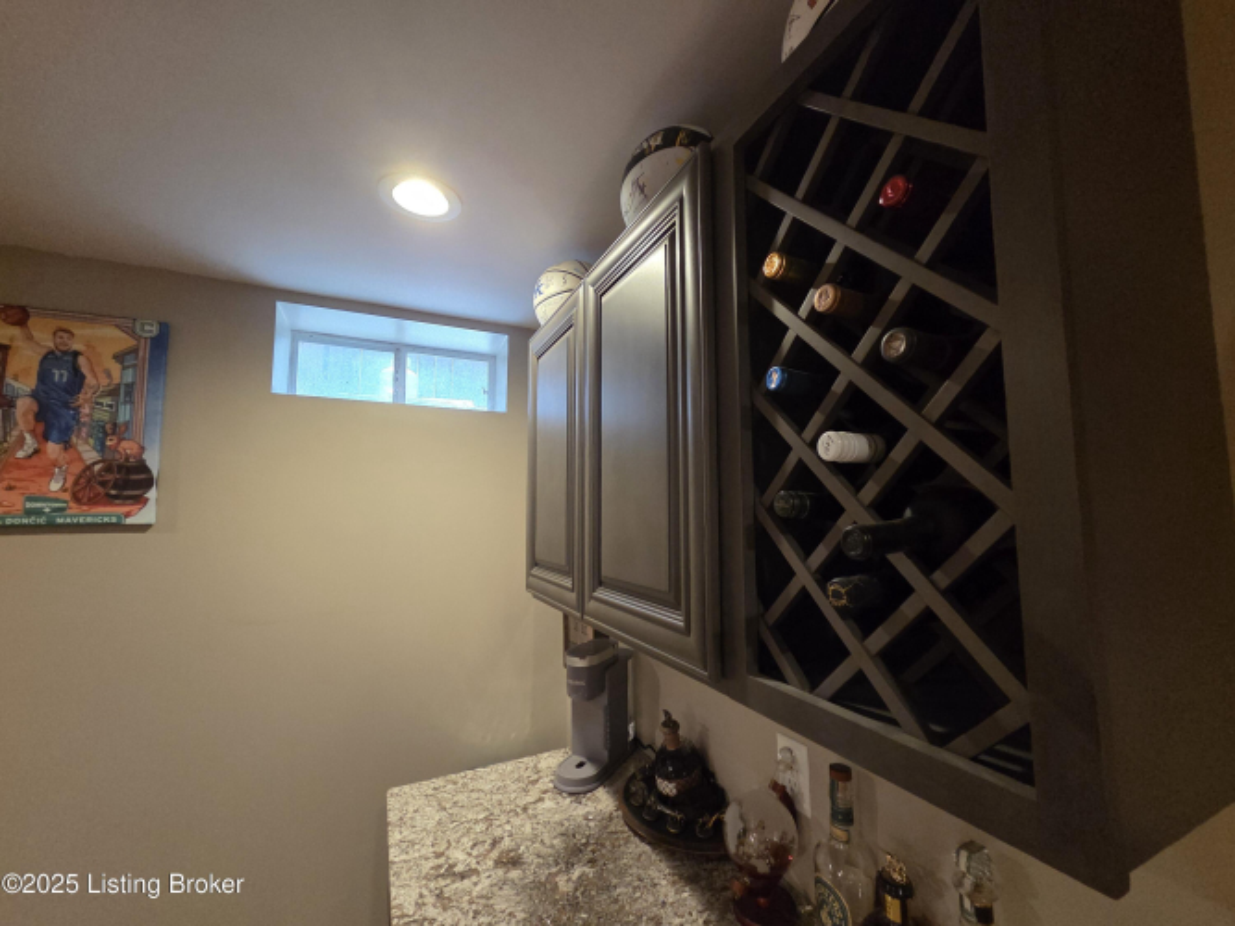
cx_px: 618
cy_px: 463
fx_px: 464
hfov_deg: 106.2
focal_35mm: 13
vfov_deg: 89.9
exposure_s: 1/60
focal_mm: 2.2
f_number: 2.2
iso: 1250
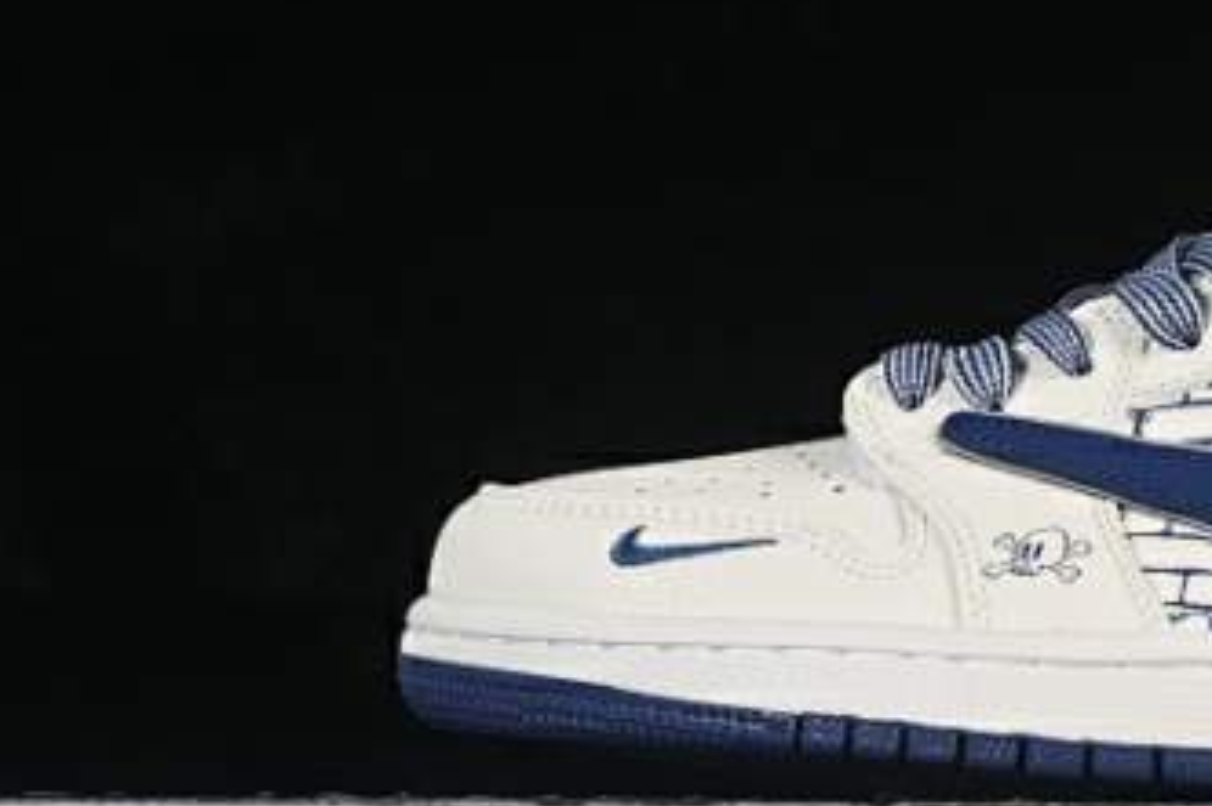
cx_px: 1267
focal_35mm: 165
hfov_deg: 12.3
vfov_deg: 8.3
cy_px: 248
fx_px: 5552
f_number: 8
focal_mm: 50
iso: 160
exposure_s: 1/80
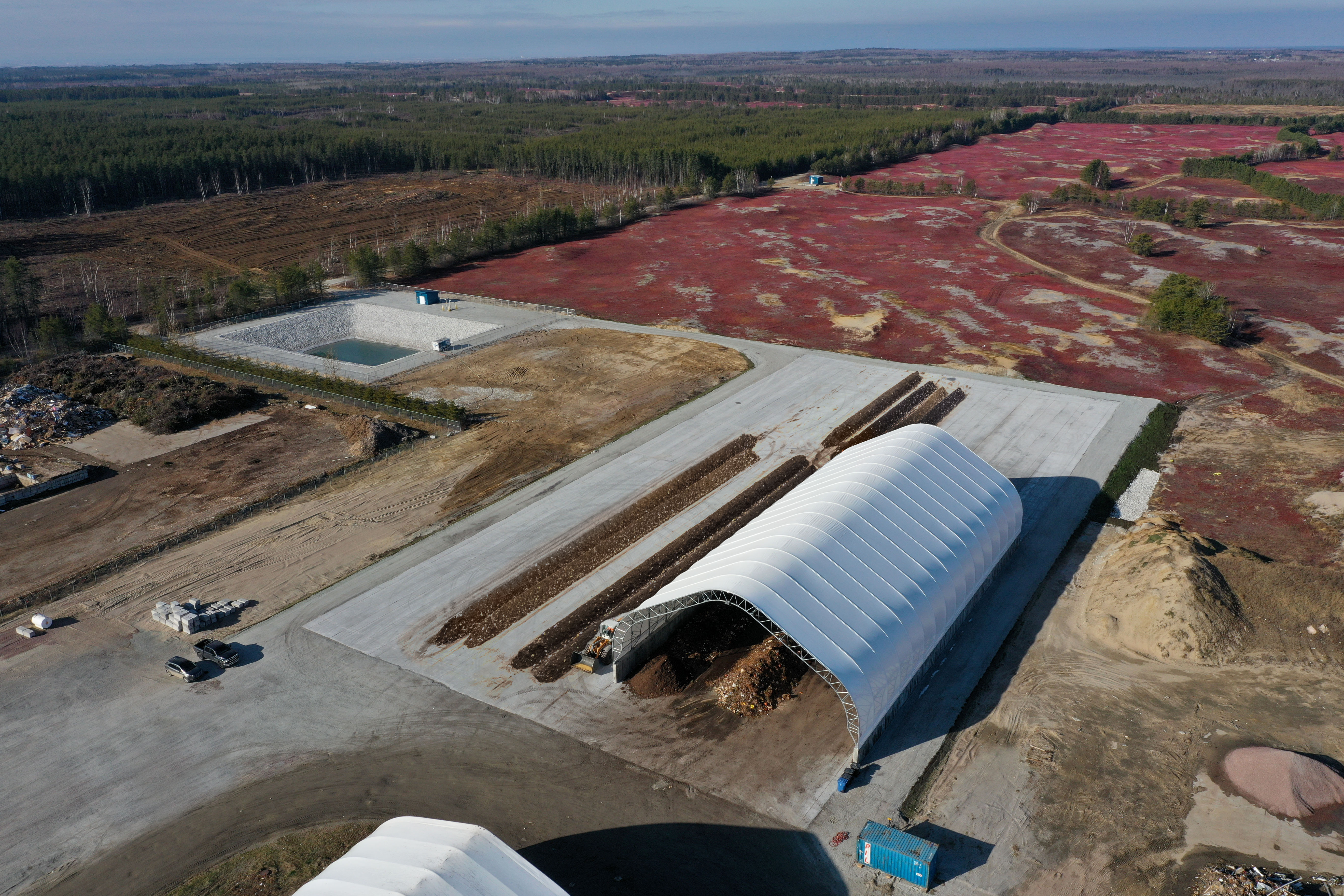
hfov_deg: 65.5
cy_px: 448
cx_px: 672
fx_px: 1045
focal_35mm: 28
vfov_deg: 46.4
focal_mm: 10.26
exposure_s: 1/500
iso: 100
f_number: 6.3
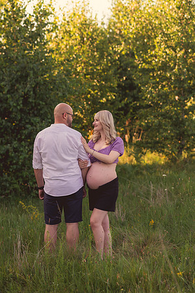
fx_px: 692
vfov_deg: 23.9
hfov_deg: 16.0
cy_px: 146
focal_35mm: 85
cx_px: 98
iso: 400
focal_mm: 85
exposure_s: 1/1000
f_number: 2.8
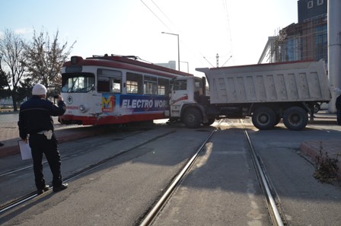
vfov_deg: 47.8
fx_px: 255
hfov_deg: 67.5
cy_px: 113
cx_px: 170
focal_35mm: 27
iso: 400
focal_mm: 18
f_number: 7.1
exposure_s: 1/1600
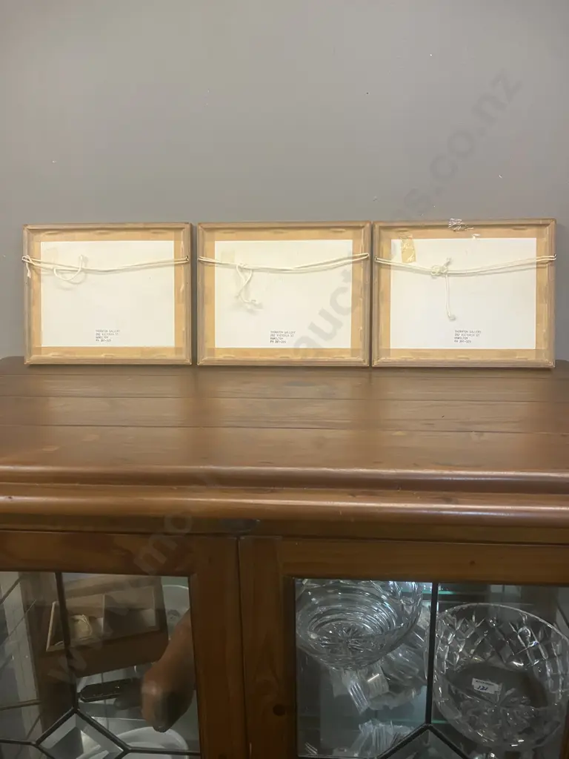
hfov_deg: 49.7
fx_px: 614
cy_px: 380
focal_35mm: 28
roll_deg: +0.9
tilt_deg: -15.0
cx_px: 284
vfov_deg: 63.4
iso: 160
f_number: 1.8
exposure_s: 1/50
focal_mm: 3.99
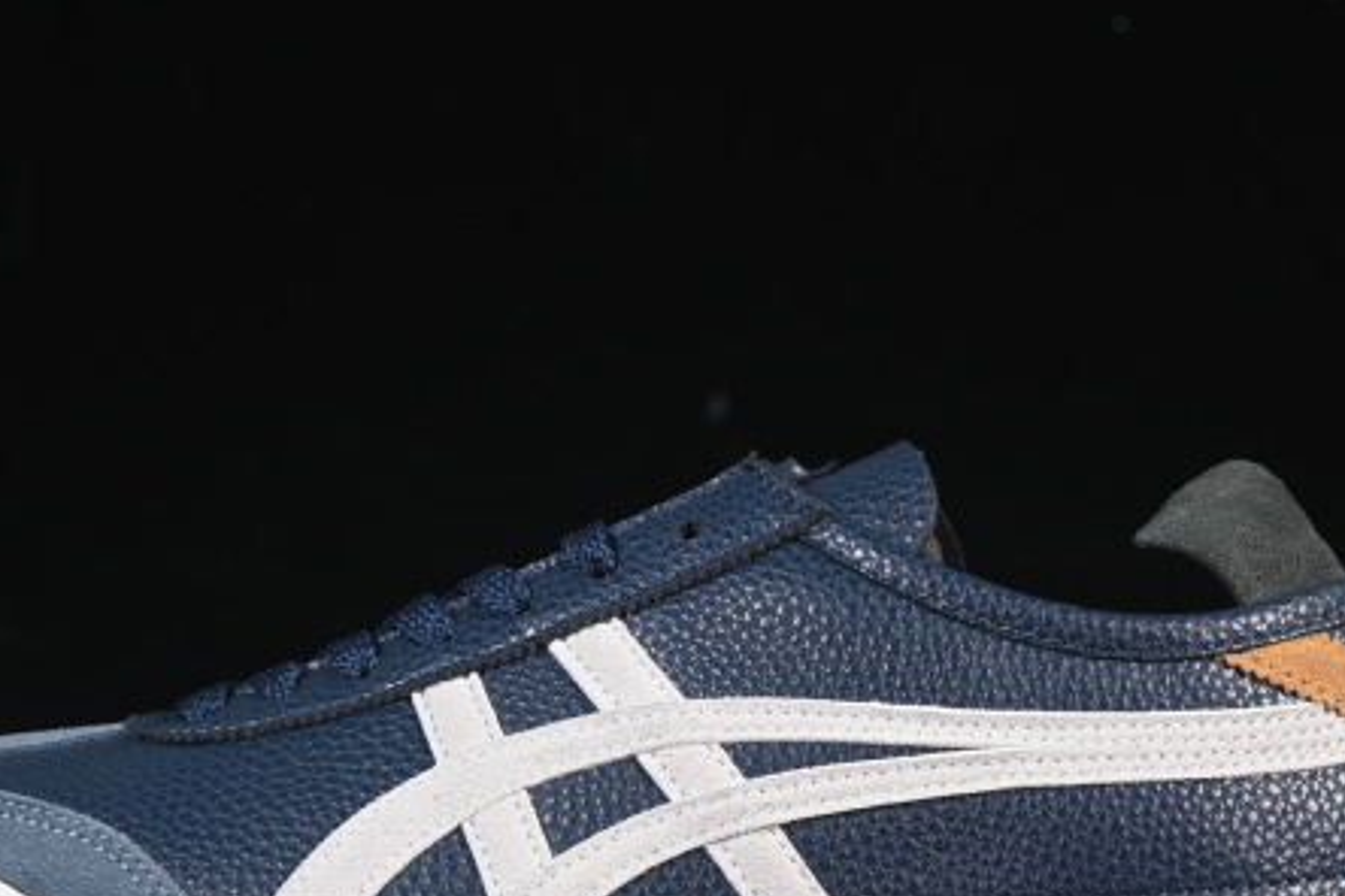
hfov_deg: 15.2
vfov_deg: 10.2
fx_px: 5043
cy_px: 555
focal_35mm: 135
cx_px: 651
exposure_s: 1/60
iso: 160
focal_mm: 50
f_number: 6.3
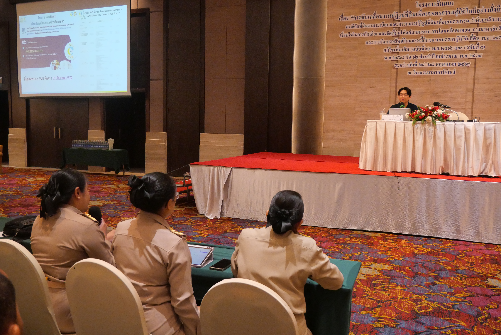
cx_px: 250
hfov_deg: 60.3
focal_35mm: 31
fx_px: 432
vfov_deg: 42.4
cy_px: 168
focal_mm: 15
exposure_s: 1/125
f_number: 4.5
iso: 3200
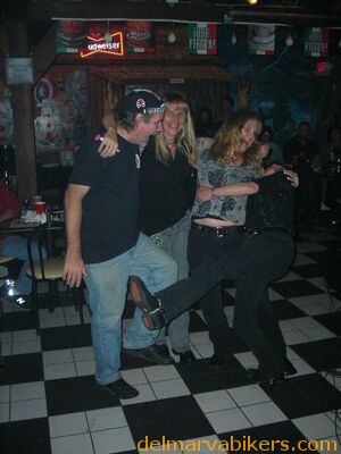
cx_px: 170
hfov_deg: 37.7
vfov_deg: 49.0
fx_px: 499
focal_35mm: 38
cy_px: 227
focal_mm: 6.3
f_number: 3.2
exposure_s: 1/60.1
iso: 200
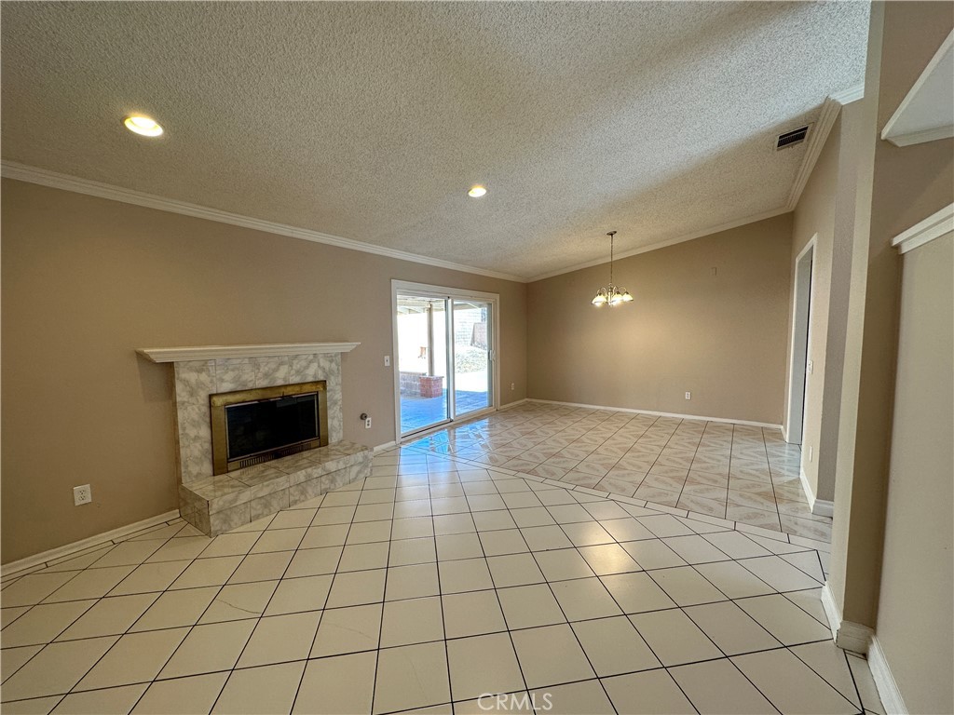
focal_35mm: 14
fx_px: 386
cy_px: 358
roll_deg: +0.3
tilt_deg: -4.2
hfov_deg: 102.1
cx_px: 477
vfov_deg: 85.7
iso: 100
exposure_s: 1/120
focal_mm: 2.22
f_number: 2.2
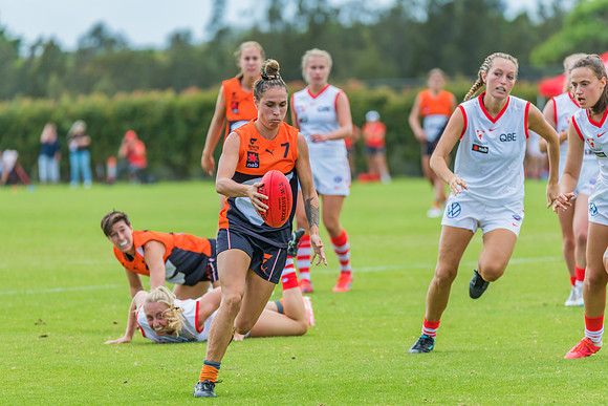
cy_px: 203
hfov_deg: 5.7
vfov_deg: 3.8
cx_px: 304
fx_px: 6081
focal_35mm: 360
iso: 800
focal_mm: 360
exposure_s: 1/1600
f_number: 6.3
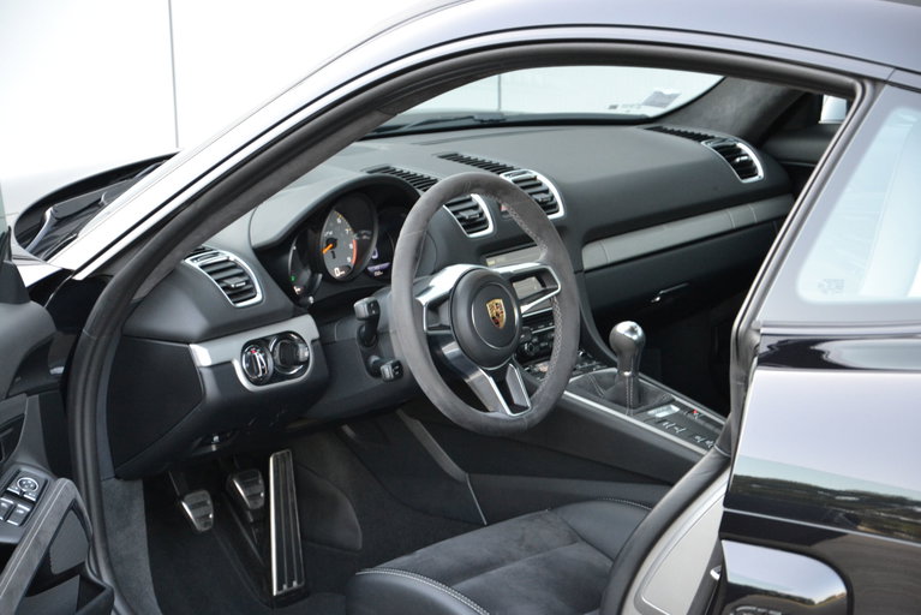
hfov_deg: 17.1
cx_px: 460
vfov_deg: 11.4
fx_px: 3071
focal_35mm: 120
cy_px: 308
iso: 1100
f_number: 5.3
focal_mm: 80
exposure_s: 1/60
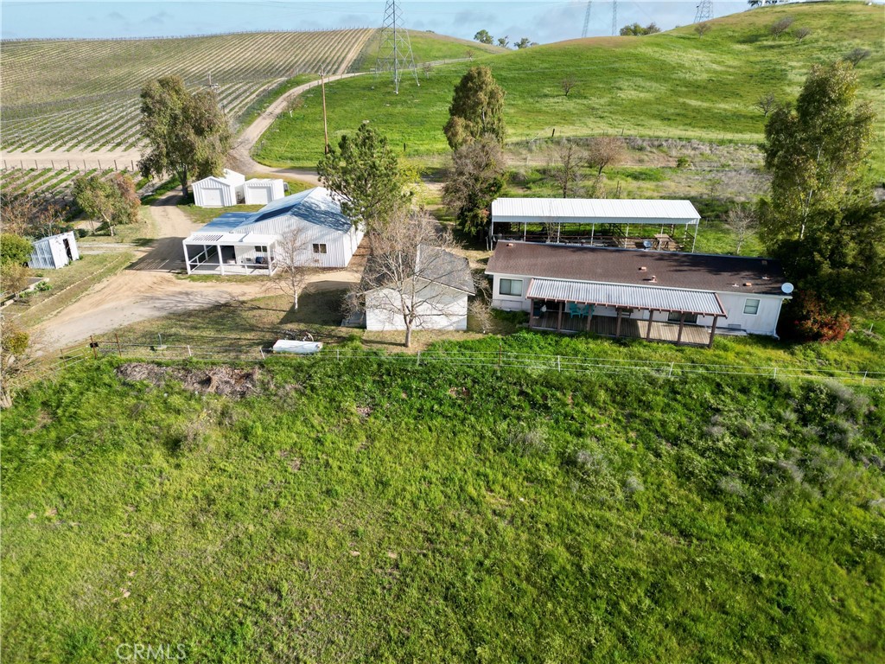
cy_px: 332
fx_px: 614
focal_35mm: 24
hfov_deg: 71.6
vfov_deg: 56.8
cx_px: 442
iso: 130
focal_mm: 6.72
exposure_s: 1/2000
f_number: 1.7
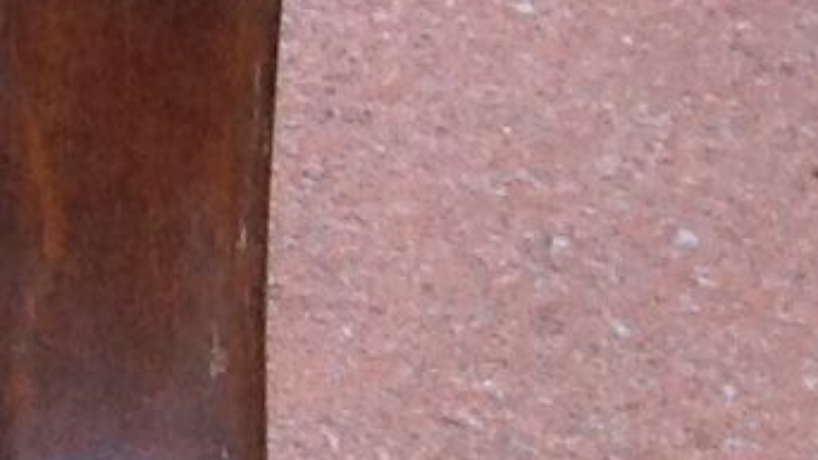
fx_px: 6247
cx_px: -1984
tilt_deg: -52.3
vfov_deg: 4.2
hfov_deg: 6.5
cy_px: 868
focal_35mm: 288
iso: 50
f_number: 2.4
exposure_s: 1/60
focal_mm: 4.28
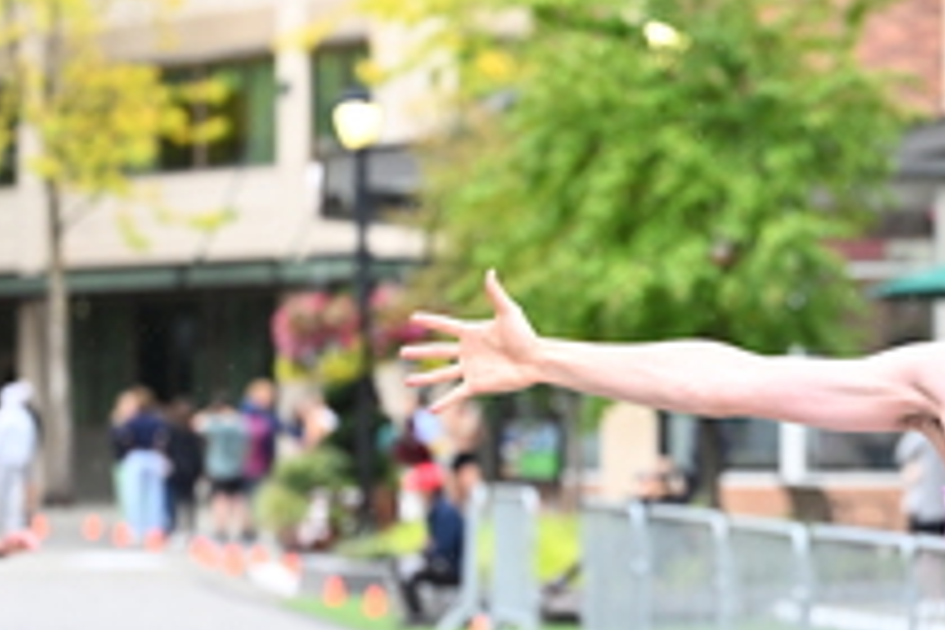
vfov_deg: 6.7
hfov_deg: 10.0
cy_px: 475
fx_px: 5355
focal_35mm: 204
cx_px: 814
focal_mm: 78
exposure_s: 1/1250
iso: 1250
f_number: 2.8
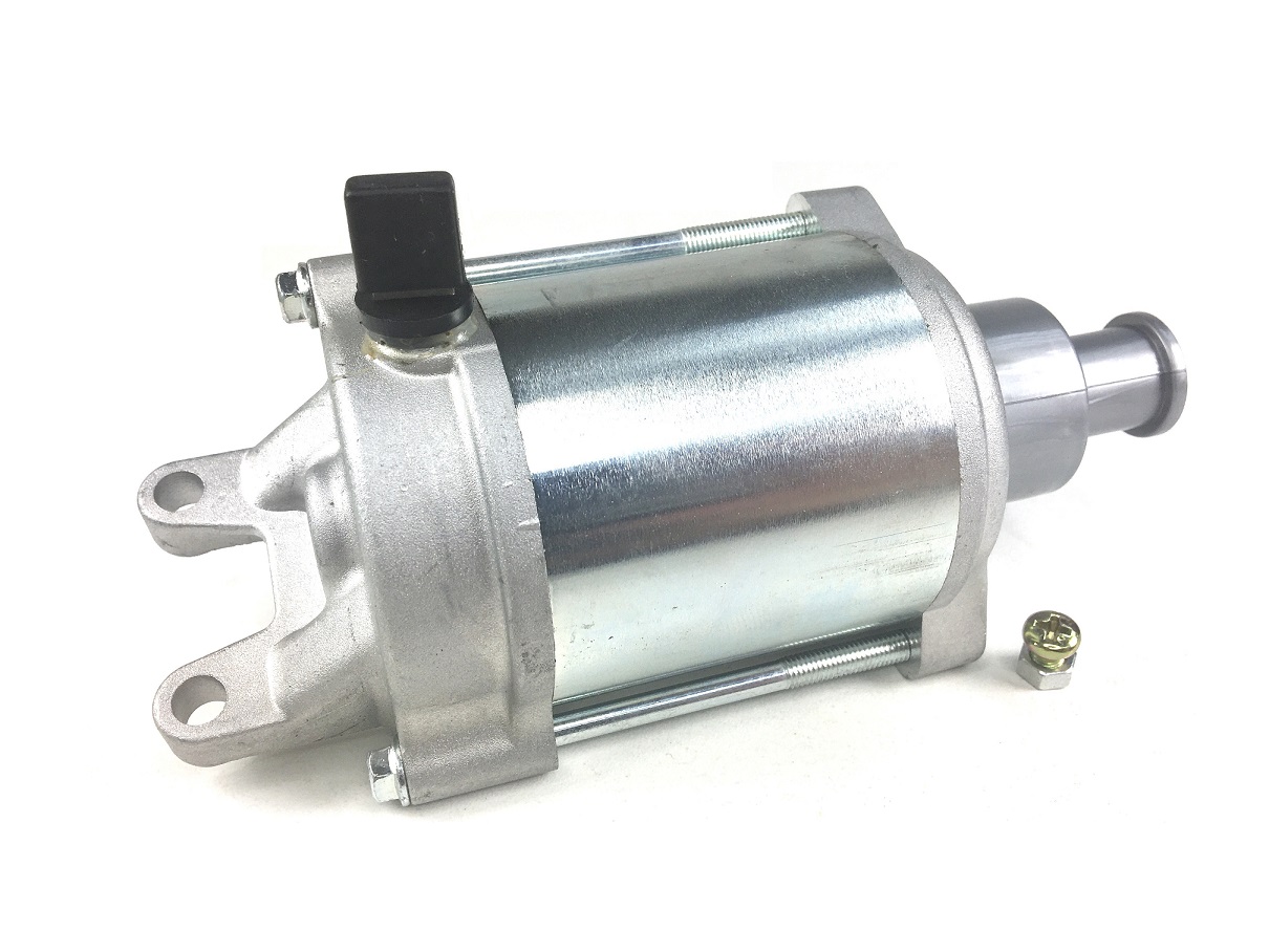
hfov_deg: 61.6
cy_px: 476
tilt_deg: -31.3
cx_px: 634
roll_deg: +0.7
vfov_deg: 48.2
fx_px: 1063
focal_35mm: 29
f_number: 2.2
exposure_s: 1/364
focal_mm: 4.15
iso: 25
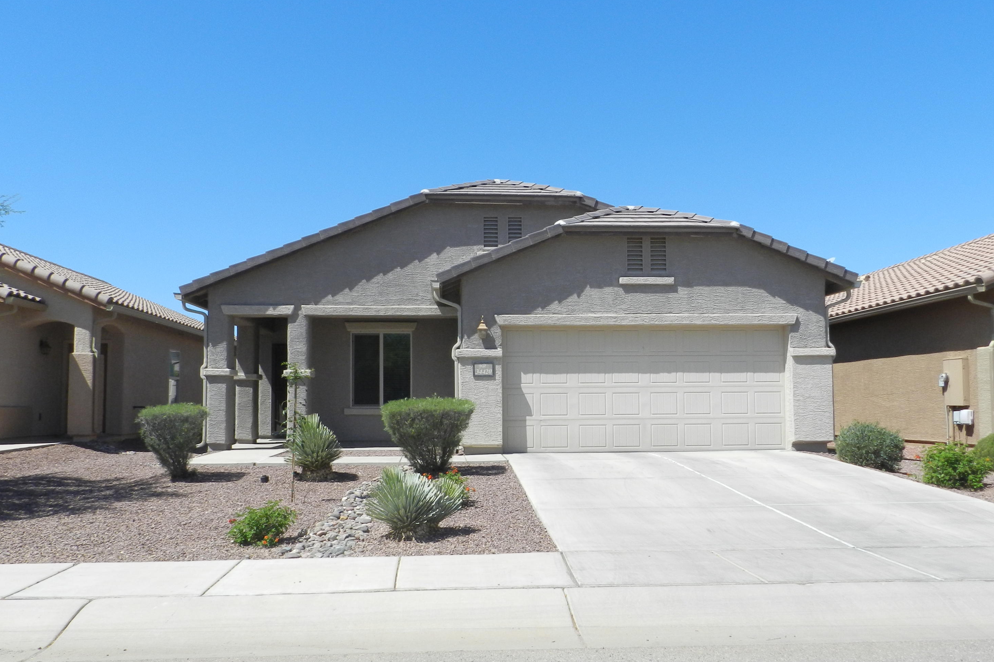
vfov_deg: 43.6
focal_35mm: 30
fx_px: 828
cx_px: 510
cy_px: 352
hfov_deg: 61.9
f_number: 4.5
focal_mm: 5
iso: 220
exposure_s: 1/1250
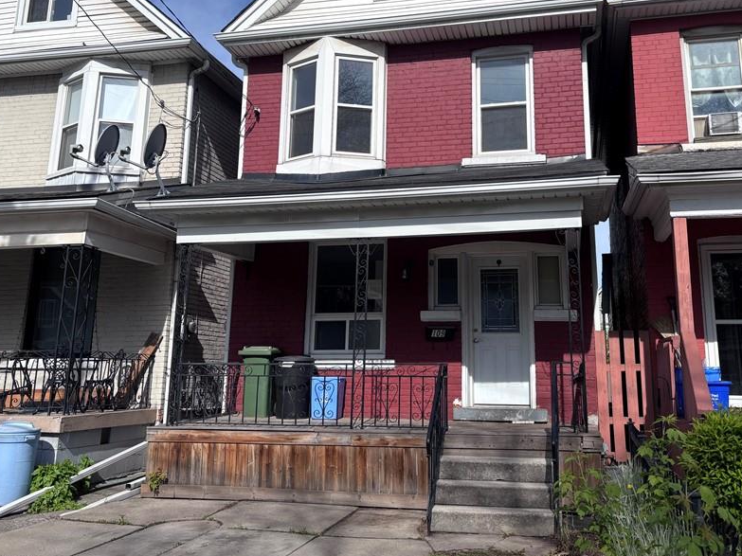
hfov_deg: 53.8
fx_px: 729
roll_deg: -0.2
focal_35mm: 34
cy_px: 206
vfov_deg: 41.5
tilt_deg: +13.1
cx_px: 413
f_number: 1.6
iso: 50
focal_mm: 5.96
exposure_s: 1/3650
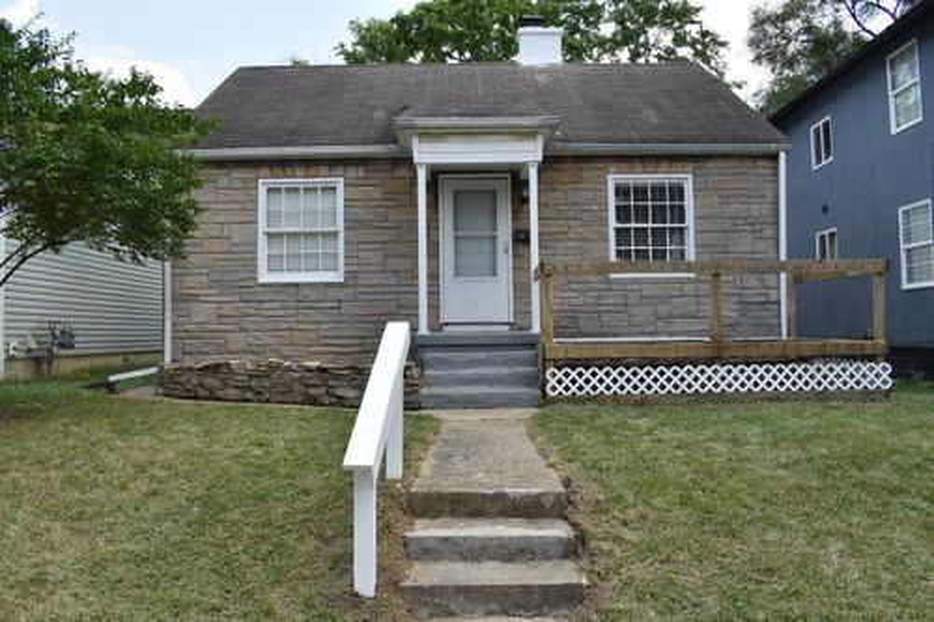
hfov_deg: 67.4
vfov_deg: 47.9
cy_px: 311
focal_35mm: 27
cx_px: 467
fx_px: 700
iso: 200
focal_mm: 18
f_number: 8
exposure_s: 1/250
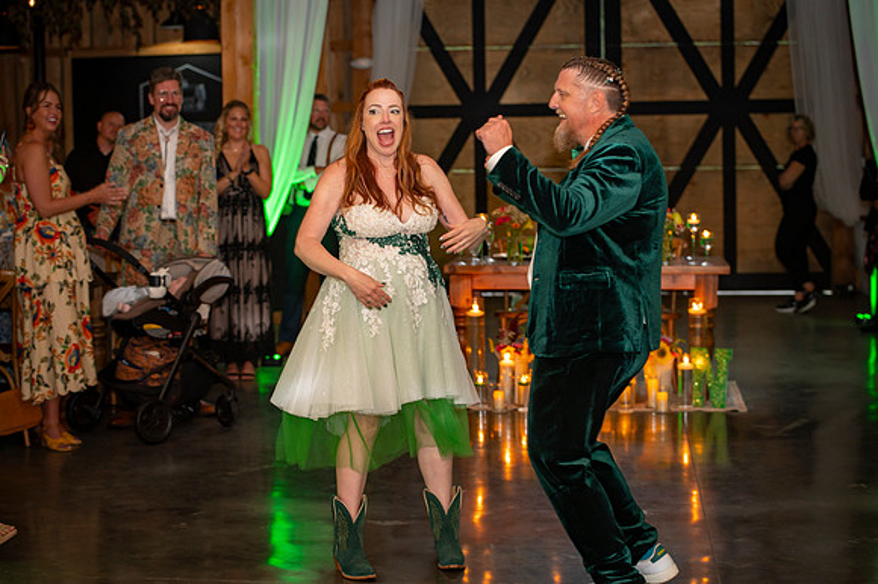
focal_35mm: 73
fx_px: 1791
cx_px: 439
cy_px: 292
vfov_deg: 18.5
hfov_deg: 27.6
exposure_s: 1/100
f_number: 3.2
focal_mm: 70
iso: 800
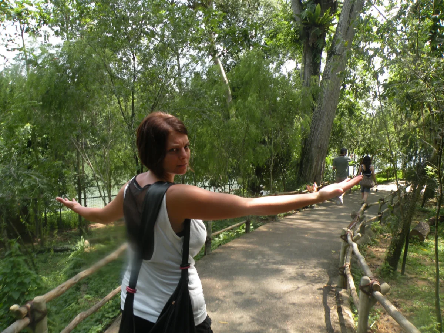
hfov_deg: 65.3
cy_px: 166
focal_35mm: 27
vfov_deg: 51.4
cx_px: 222
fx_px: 346
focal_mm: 4.7
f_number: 4
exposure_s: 1/103
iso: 64
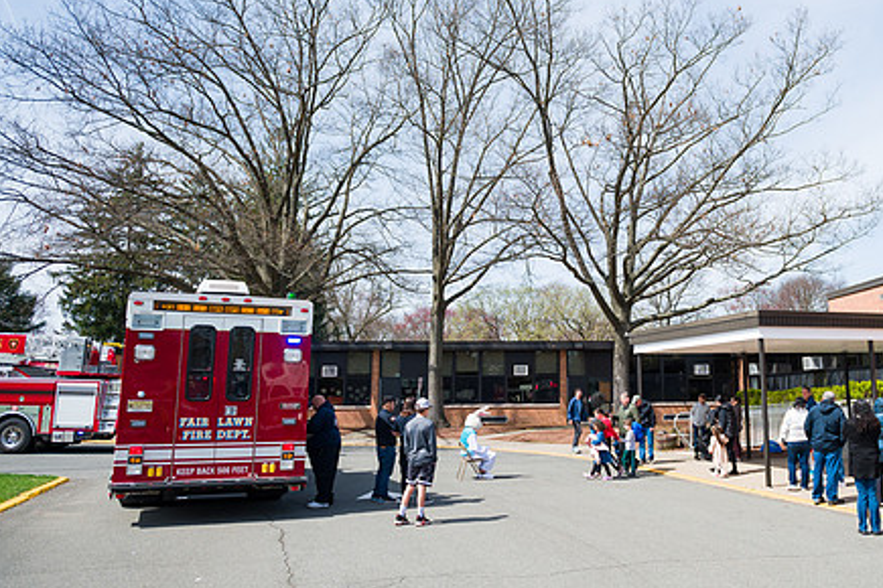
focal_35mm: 32
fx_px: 785
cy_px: 249
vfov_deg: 41.0
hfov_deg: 57.7
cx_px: 570
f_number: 4
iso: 200
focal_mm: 24
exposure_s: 1/3200
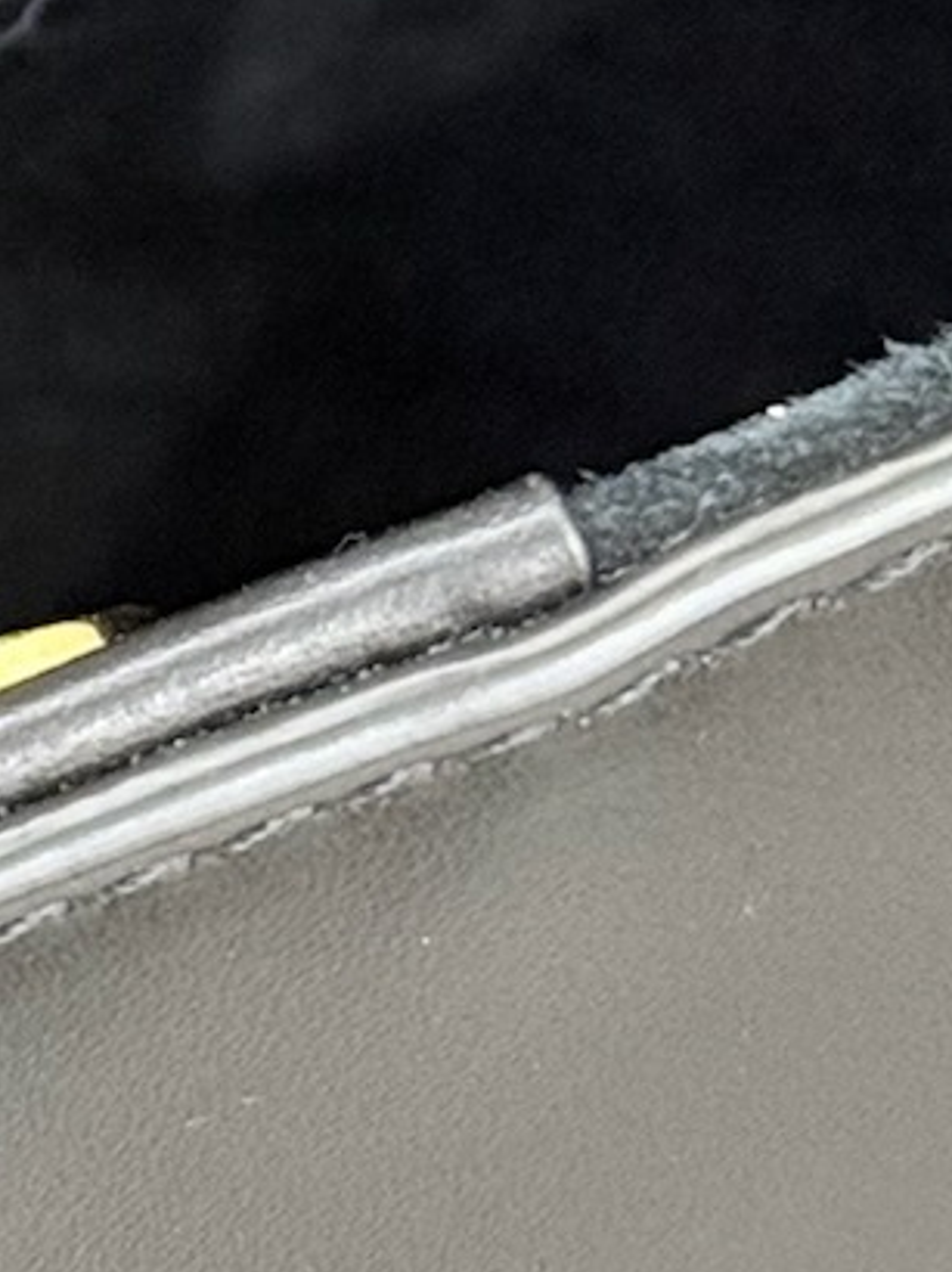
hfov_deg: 6.2
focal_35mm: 240
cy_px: -357
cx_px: -105
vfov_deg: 8.2
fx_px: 8810
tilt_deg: -59.0
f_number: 1.78
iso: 250
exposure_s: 1/40
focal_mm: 6.76
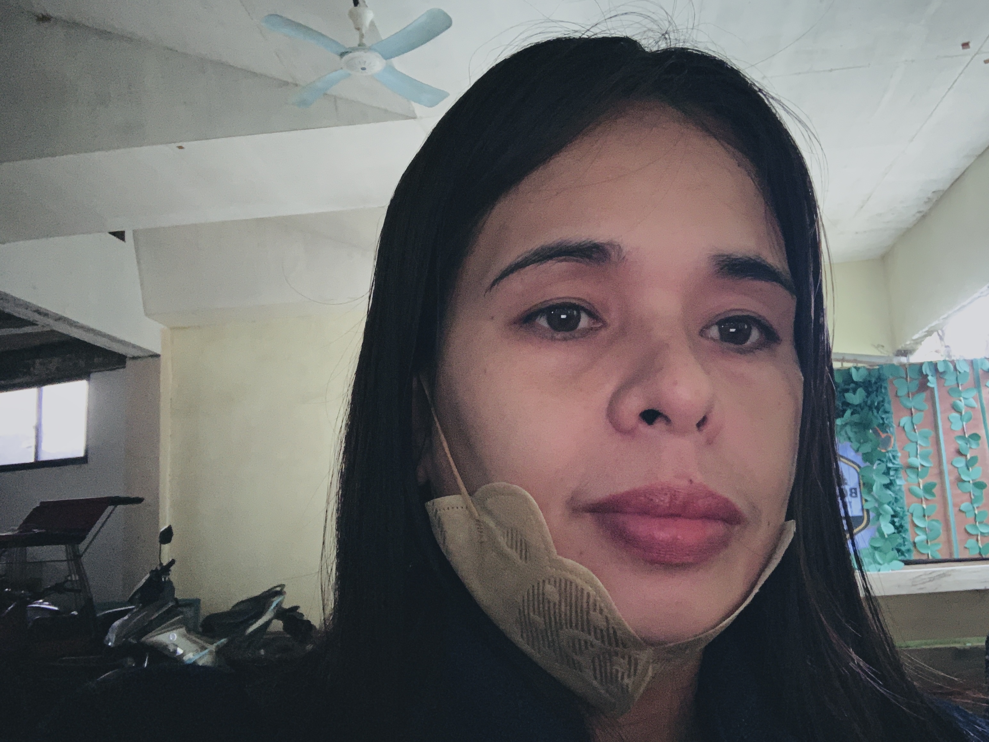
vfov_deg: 44.2
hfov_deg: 56.8
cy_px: 371
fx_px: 914
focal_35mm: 32
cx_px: 494
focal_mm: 2.87
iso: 500
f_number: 2.2
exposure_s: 1/24
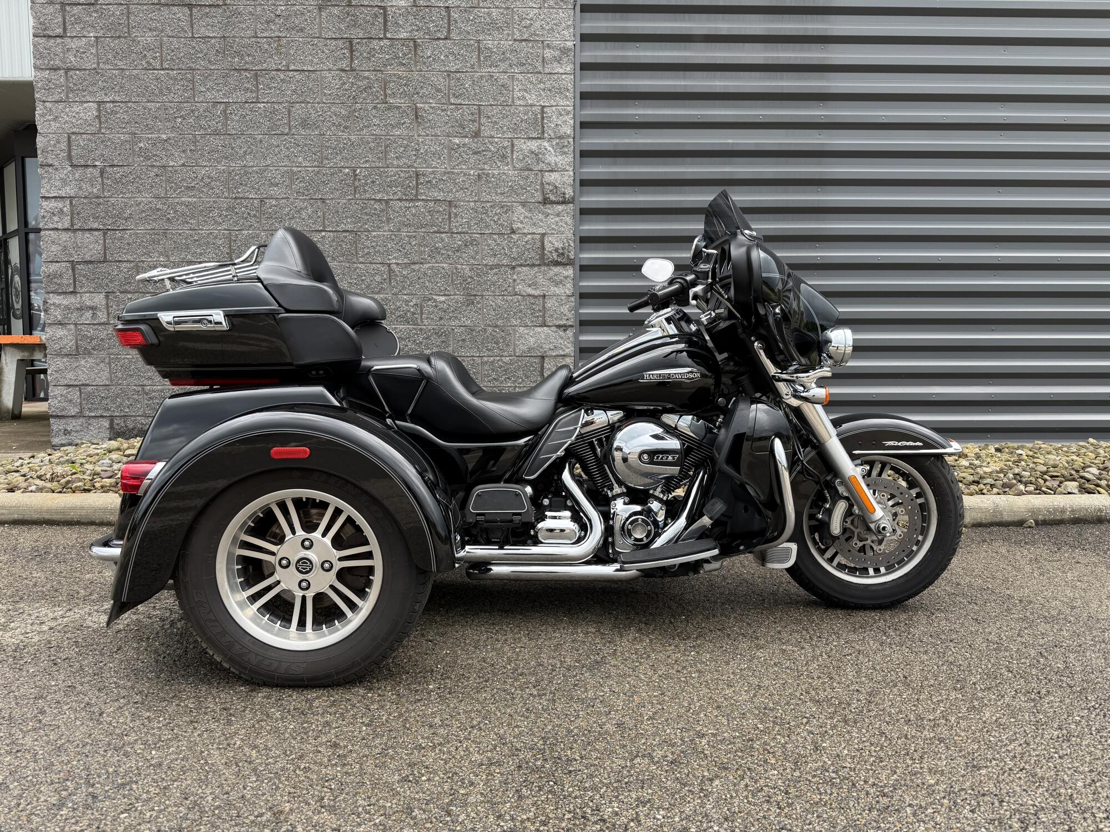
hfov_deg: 71.6
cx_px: 555
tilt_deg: -4.1
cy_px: 416
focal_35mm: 24
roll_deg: +0.5
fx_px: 770
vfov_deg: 56.8
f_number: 1.78
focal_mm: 6.76
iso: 80
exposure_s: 1/858
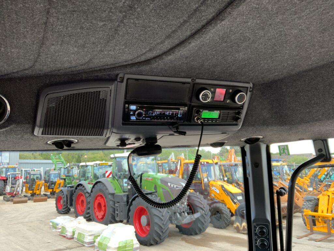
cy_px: 126
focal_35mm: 29
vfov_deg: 48.2
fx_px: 280
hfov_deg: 61.7
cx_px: 167
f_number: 1.8
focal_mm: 3
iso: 40
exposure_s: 1/122
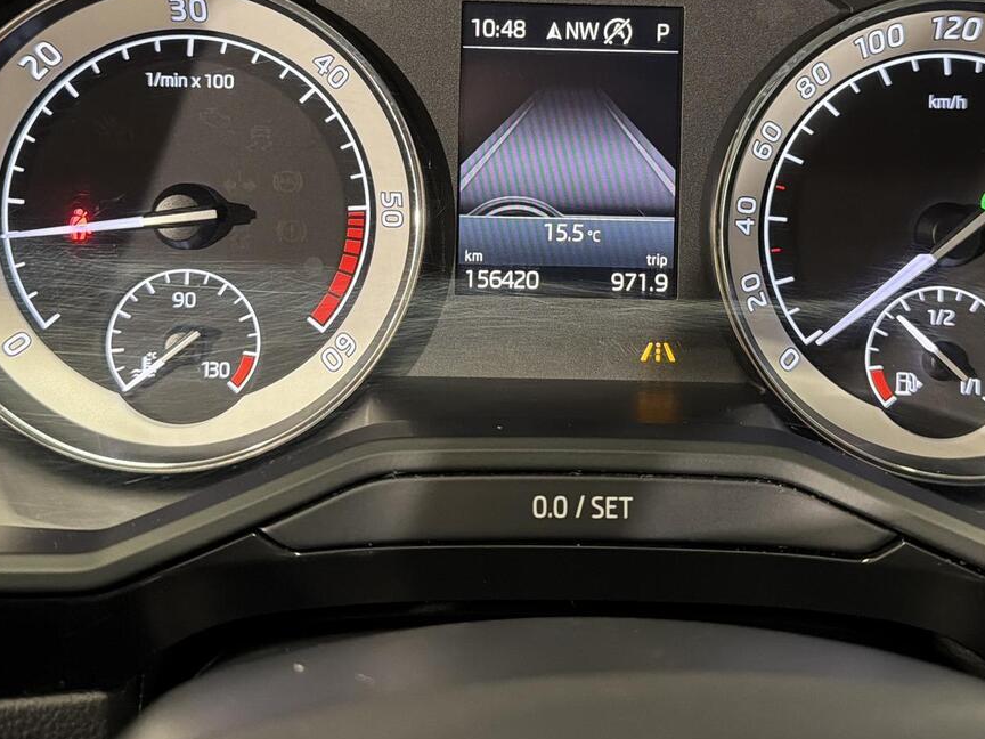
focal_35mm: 40
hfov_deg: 46.7
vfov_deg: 35.0
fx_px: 1138
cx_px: 537
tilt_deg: -21.0
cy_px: 168
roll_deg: -1.7
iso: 640
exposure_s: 1/33
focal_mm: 6.76
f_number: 1.78
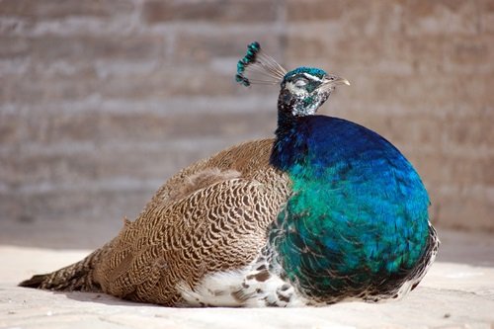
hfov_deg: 7.6
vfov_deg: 5.1
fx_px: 3704
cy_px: 164
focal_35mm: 270
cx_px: 247
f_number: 5.6
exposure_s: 1/640
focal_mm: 180
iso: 400
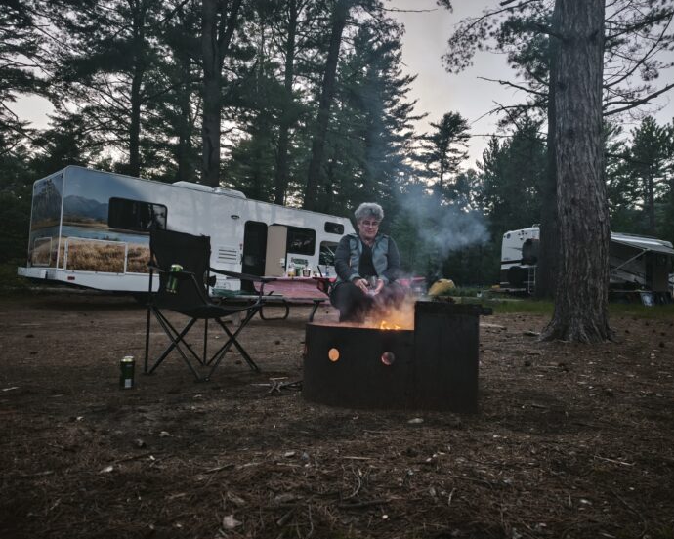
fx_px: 499
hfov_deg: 68.0
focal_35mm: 25
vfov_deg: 56.8
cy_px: 272
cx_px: 359
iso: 800
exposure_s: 1/30
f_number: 1.62
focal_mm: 6.45
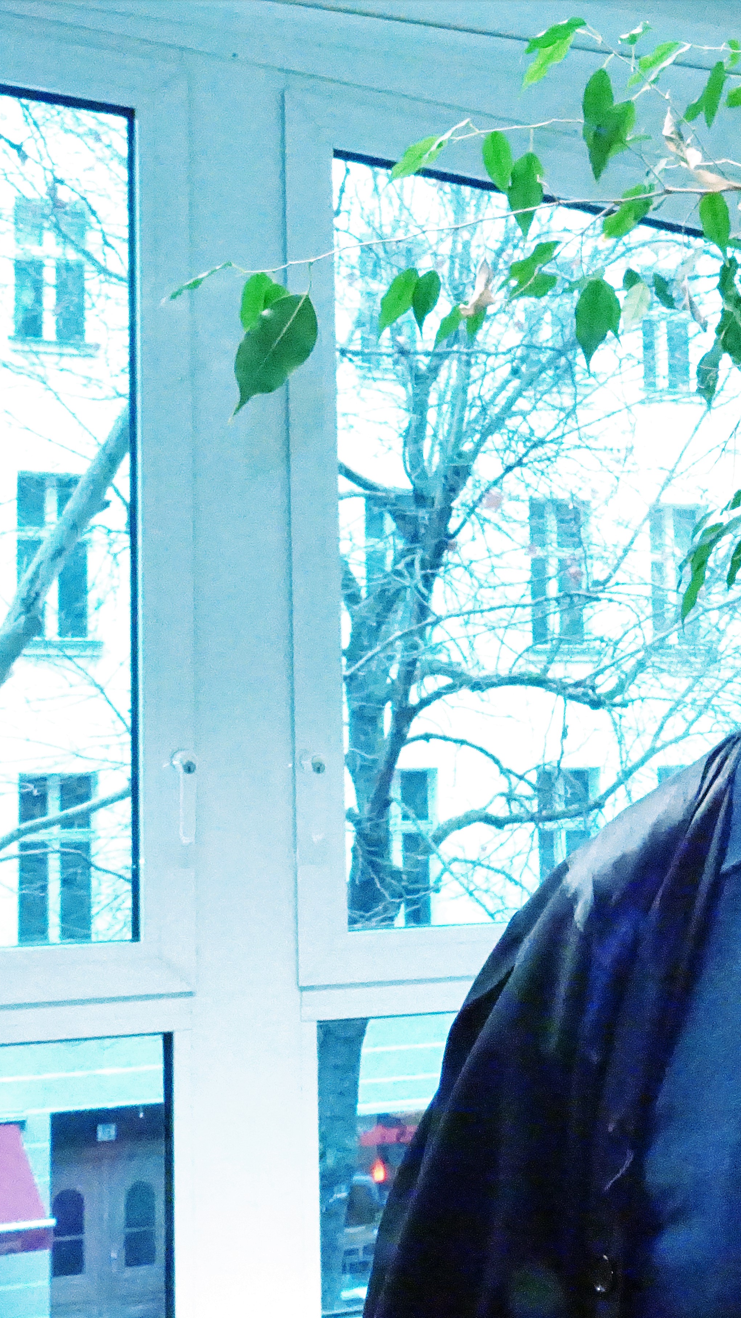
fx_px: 2201
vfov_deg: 33.3
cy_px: 660
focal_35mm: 63
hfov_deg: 17.9
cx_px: 951
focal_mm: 14.65
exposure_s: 1/80
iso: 10000
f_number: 11
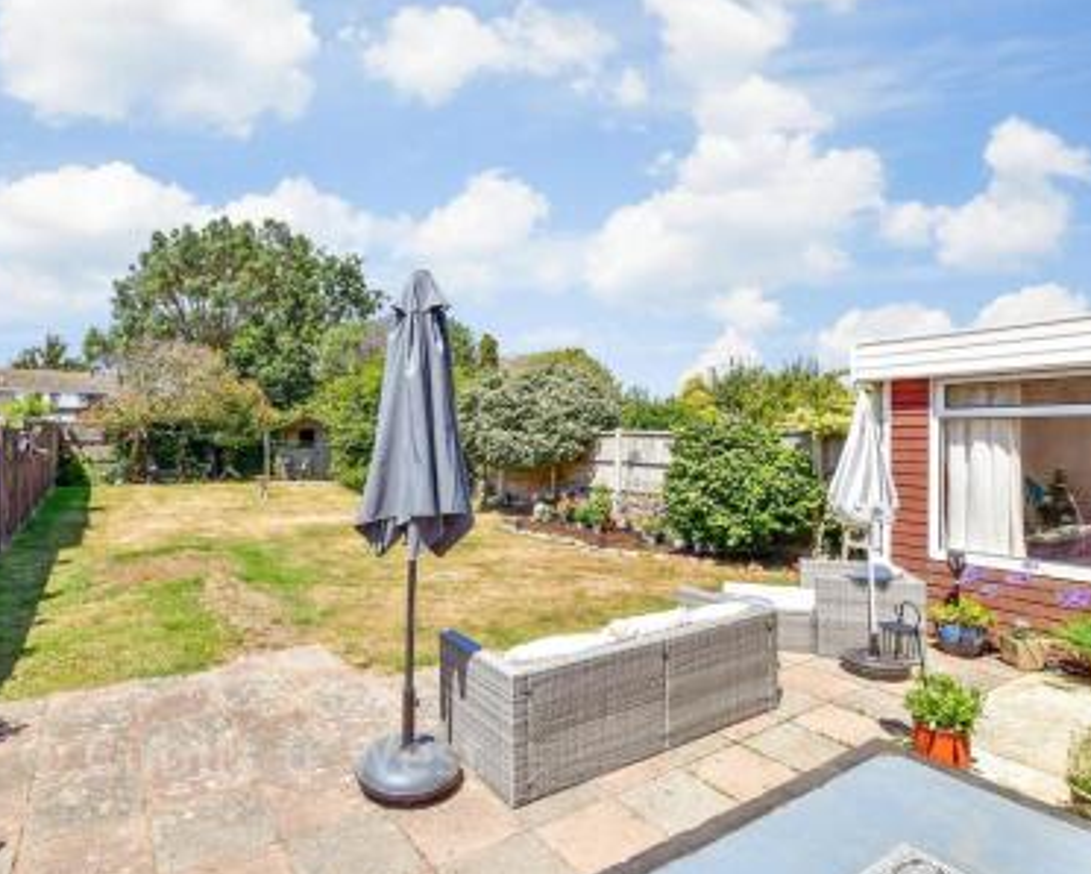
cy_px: 436
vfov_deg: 73.8
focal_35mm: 18
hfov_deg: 85.9
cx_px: 475
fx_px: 582
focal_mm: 10
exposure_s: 1/500
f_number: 8
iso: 250
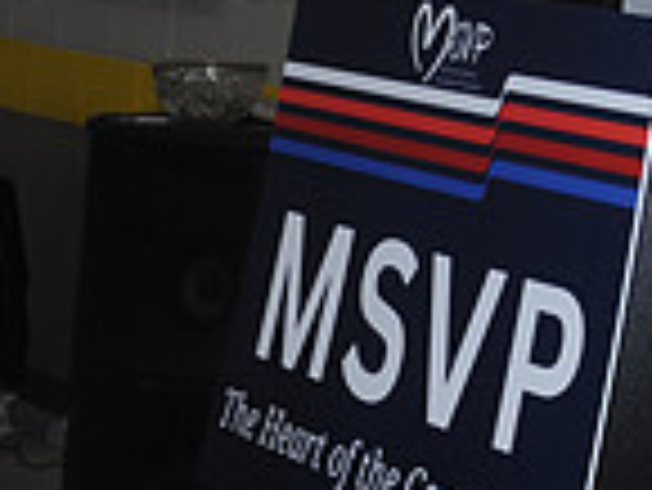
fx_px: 2903
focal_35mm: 154
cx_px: 940
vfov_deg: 9.3
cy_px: -310
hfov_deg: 12.3
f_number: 7.1
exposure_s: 1/80
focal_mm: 40
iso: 400
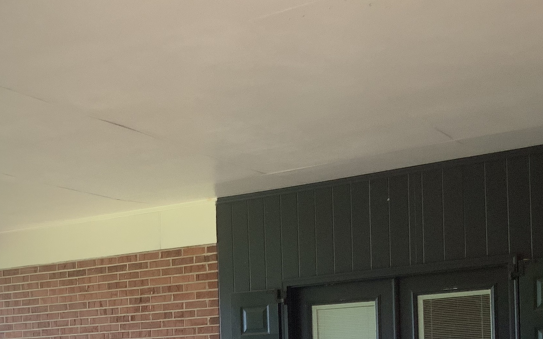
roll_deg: +2.2
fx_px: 947
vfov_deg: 19.3
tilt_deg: -2.1
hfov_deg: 31.6
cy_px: 389
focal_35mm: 64
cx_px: 163
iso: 50
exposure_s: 1/100
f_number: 2.4
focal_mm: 3.3
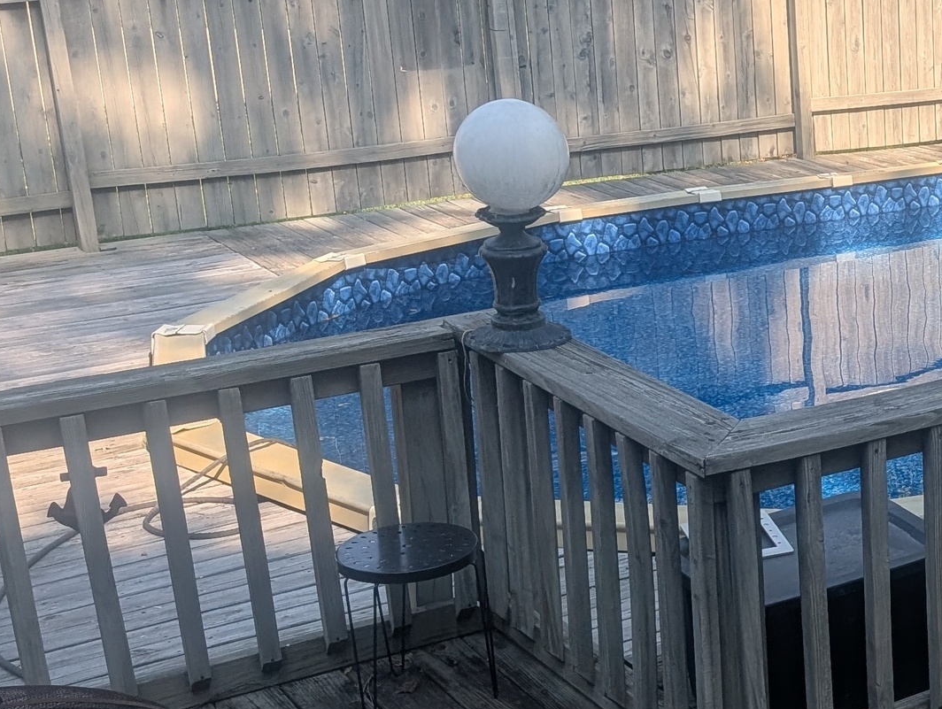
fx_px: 1880
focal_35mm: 69
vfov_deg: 21.3
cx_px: 1151
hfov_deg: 25.1
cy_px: 438
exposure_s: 1/5291
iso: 21
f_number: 1.68
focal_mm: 6.9
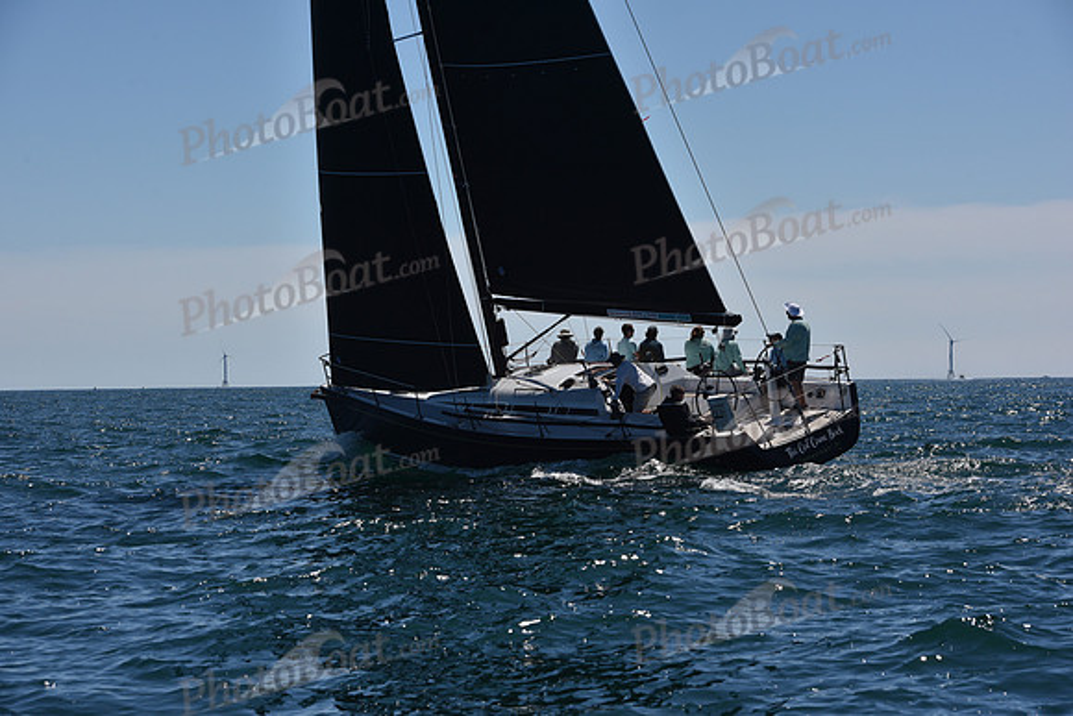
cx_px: 536
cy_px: 358
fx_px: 2981
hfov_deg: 20.4
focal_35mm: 100
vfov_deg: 13.7
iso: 250
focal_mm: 100
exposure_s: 1/800
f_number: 9
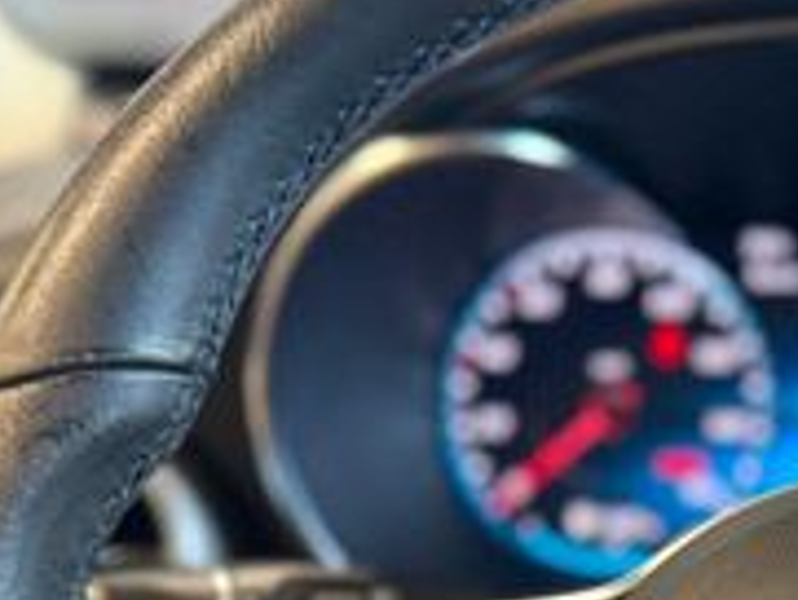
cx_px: 904
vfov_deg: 16.5
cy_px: 776
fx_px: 1961
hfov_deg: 21.7
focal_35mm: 85
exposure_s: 1/59
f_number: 1.78
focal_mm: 6.76
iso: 500
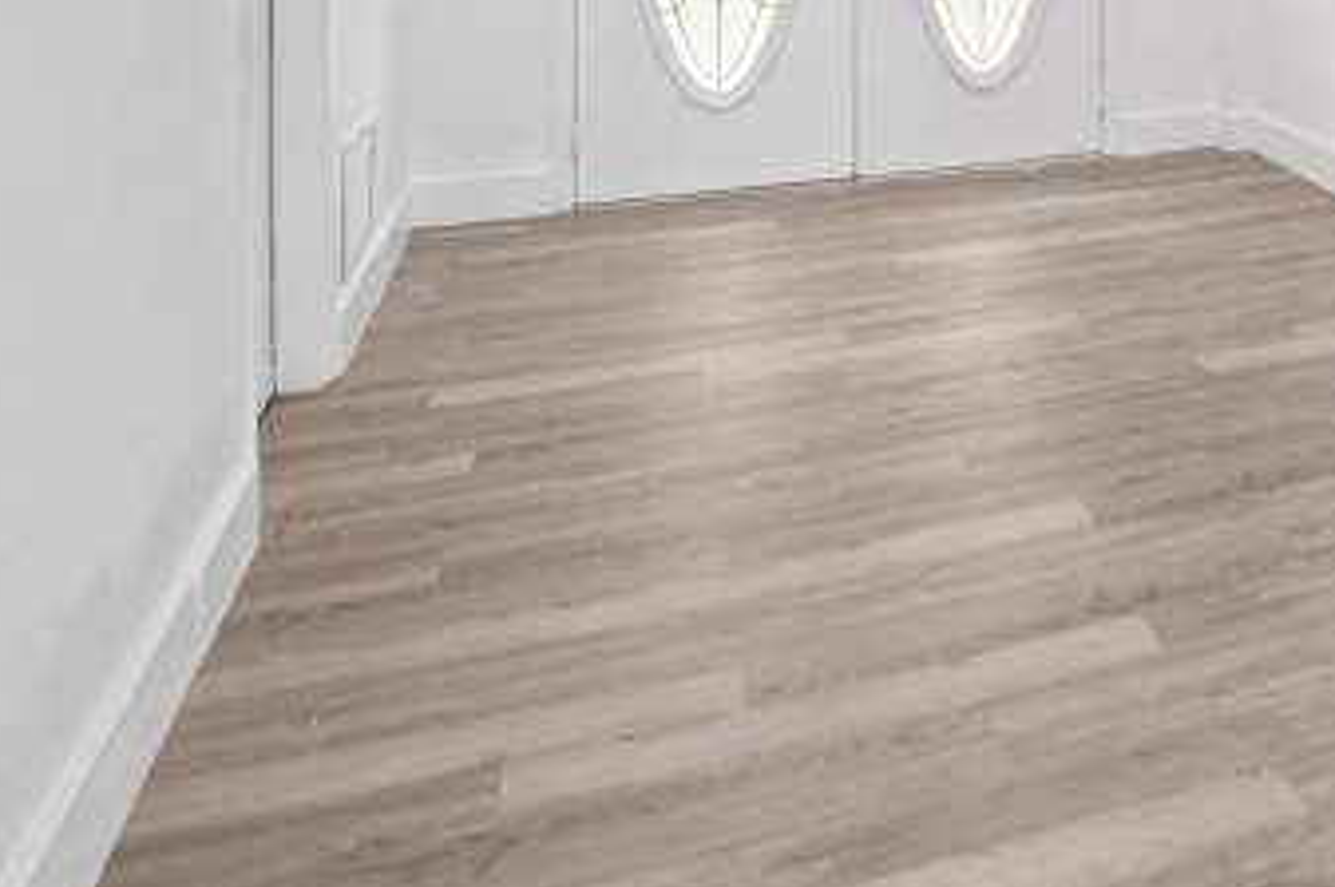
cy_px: -121
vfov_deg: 30.7
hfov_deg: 43.6
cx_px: 1331
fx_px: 1408
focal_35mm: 38
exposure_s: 1/60
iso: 400
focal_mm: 16
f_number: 8
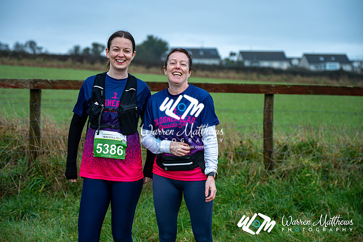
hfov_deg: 32.4
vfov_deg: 21.9
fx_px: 625
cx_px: 182
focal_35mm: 62
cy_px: 121
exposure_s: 1/320
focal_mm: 62
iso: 100
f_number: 2.8
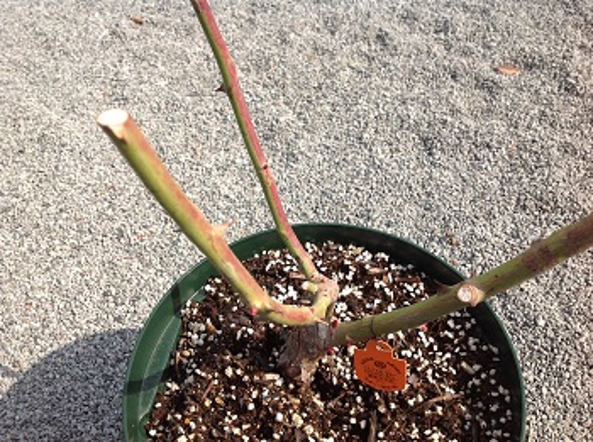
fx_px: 598
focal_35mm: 35
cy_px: 221
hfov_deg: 52.7
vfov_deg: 40.6
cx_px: 296
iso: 80
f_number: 2.4
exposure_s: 1/1008
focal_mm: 4.28
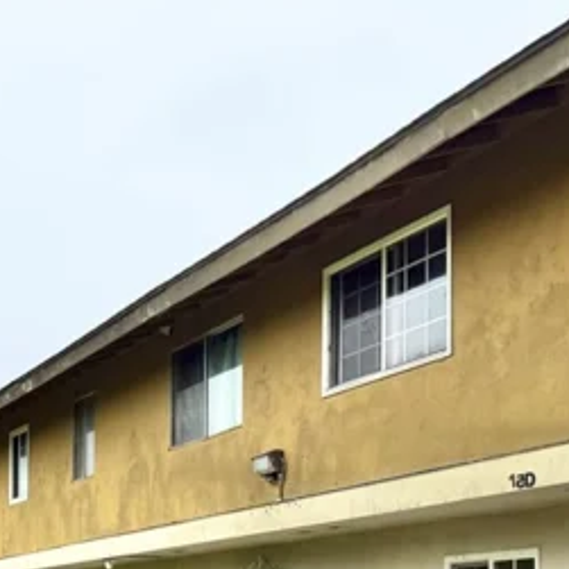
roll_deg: -0.6
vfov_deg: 25.5
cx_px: 42
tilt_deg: +2.0
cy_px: 608
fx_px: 1172
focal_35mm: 63
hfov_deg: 26.3
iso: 80
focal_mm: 6.76
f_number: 1.78
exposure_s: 1/2110
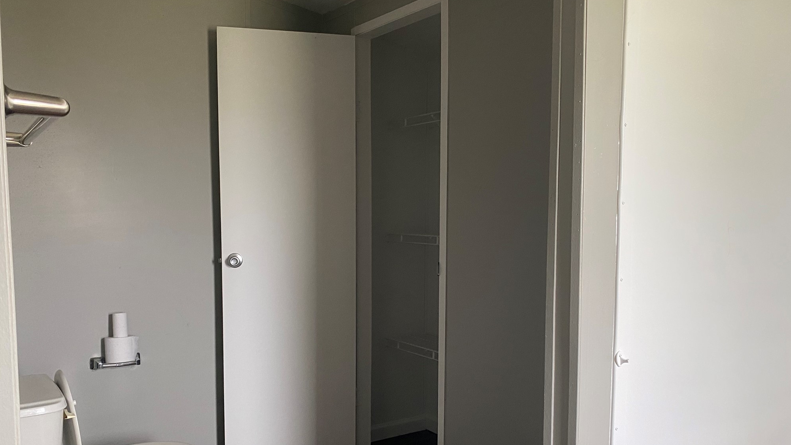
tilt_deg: -4.5
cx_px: 388
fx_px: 608
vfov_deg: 40.0
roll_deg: -0.5
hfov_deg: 66.1
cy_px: 273
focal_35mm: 29
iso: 160
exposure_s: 1/60
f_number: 1.8
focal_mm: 4.25
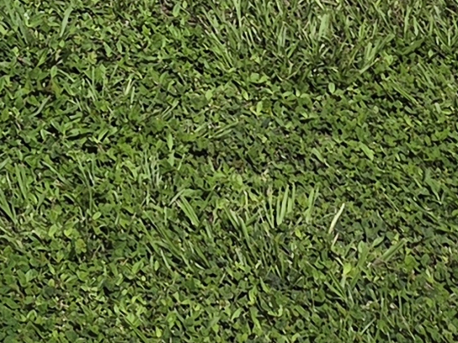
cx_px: -386
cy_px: -810
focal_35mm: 169
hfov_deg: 10.9
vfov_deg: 7.4
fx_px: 2236
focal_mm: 5.4
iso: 50
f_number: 1.8
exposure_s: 1/7734
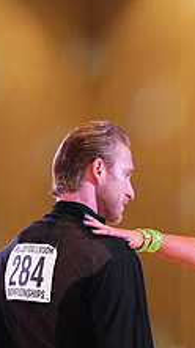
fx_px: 2837
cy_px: 431
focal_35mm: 308
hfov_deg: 3.9
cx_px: 208
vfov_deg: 7.0
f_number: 5
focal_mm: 112
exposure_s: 1/320
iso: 5000
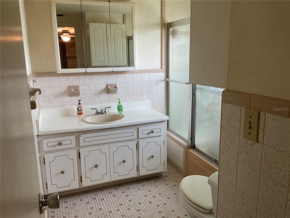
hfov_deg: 61.7
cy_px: 109
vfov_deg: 48.2
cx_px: 145
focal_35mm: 29
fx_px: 243
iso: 125
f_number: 1.8
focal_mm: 3
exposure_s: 1/60
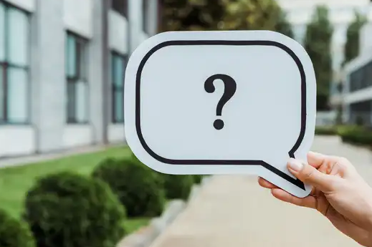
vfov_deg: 25.0
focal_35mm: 54
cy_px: 124
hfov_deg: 36.9
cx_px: 177
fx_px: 557
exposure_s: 1/160
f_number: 5.6
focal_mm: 50
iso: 100
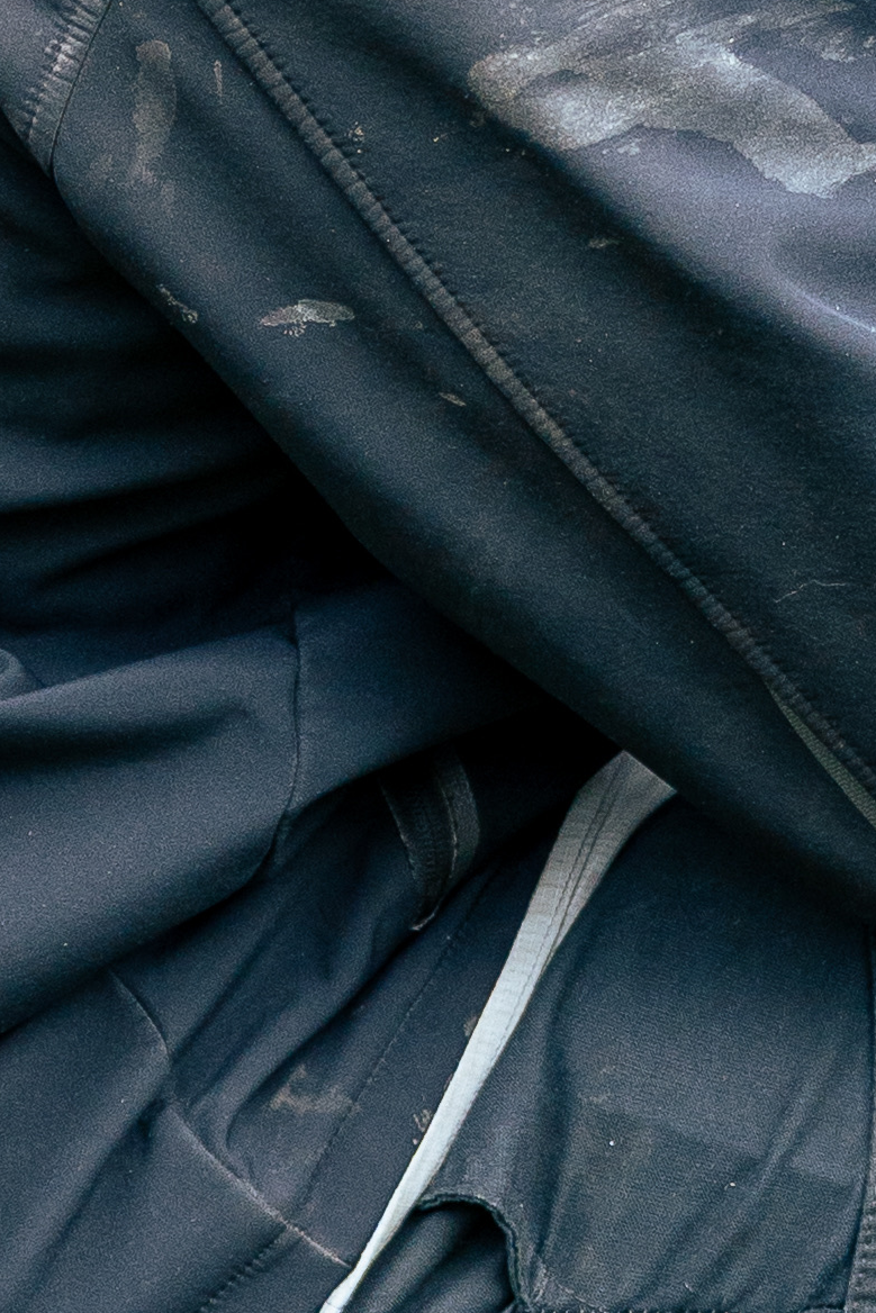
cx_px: 1987
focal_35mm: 305
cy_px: 316
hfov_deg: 4.4
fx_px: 11143
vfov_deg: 6.7
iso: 320
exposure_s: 1/1000
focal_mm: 50.9
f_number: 2.8
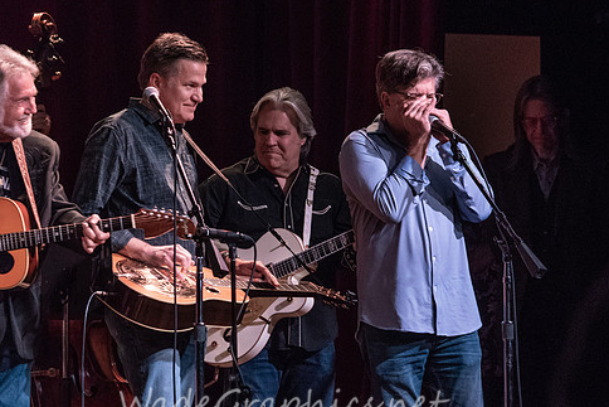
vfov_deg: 4.2
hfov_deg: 6.2
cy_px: 204
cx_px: 328
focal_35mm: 330
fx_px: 5584
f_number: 8
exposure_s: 1/100
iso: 6400
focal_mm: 240
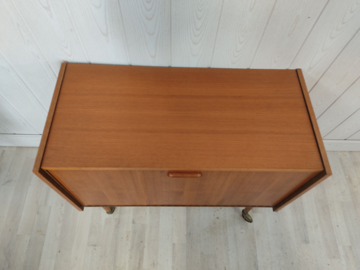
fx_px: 270
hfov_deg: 67.3
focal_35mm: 26
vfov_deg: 53.1
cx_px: 180
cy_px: 135
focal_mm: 4.74
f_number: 1.79
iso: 382
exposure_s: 1/33
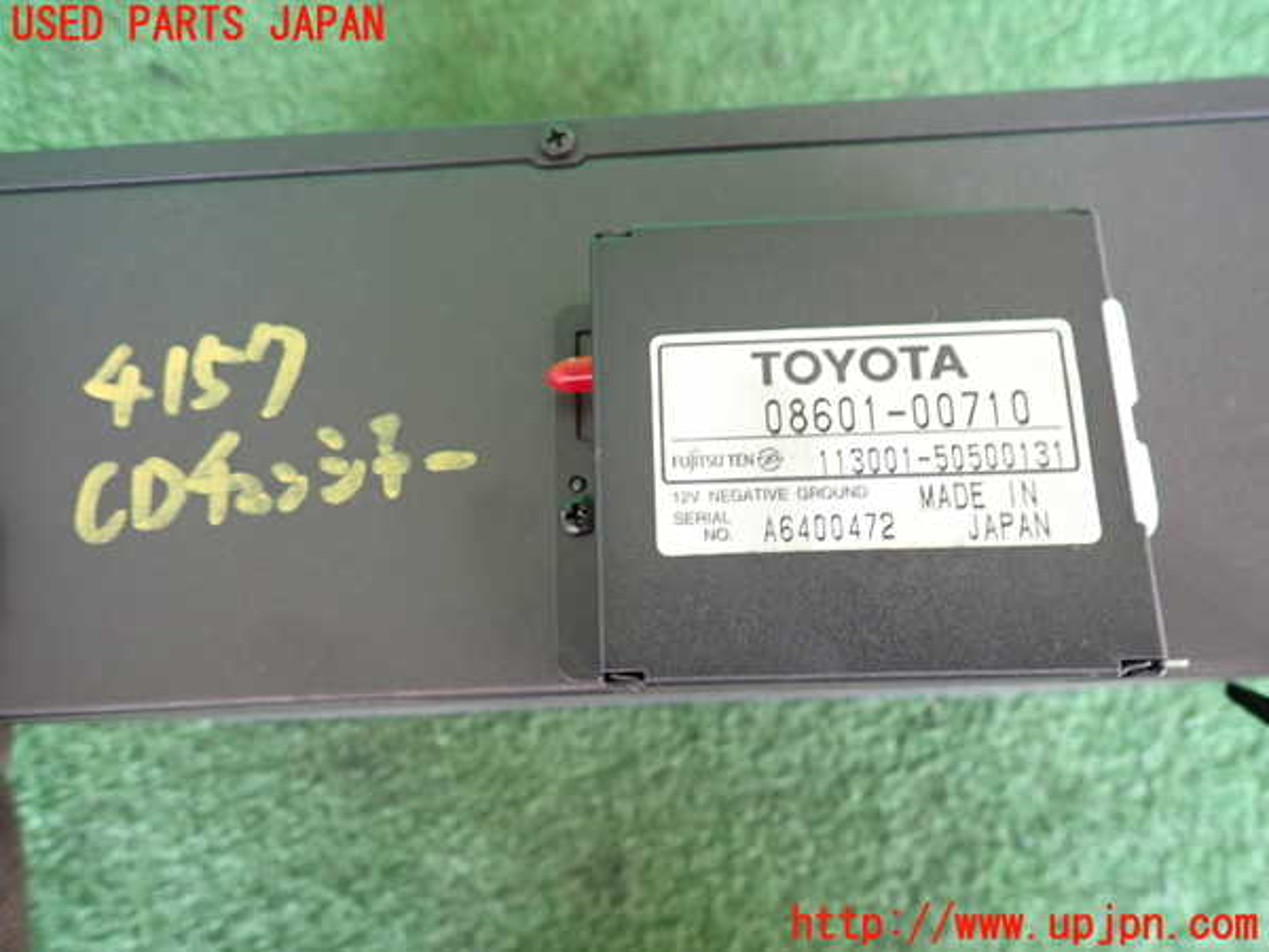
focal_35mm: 25
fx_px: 916
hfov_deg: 69.4
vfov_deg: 54.9
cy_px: 476
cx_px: 634
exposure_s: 1/30
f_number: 2
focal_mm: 4.5
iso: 200
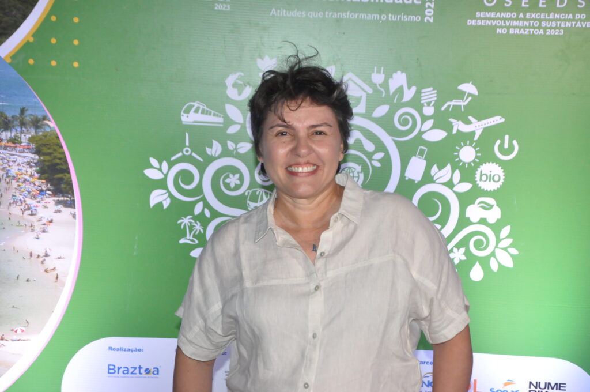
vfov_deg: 18.9
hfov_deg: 28.1
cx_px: 295
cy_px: 196
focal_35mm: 72
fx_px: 1178
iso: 2500
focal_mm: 48
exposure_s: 1/200
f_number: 6.3
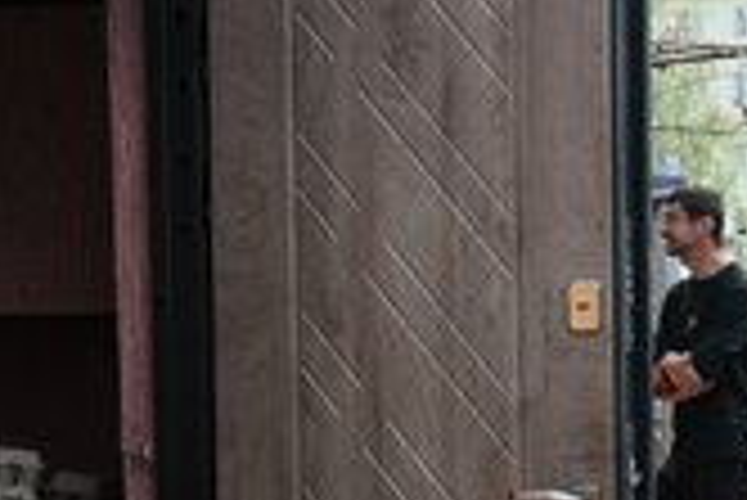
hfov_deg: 19.6
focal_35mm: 101
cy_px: 525
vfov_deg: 13.4
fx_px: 2098
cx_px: 734
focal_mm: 42
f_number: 4.5
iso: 100
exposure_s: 1/323
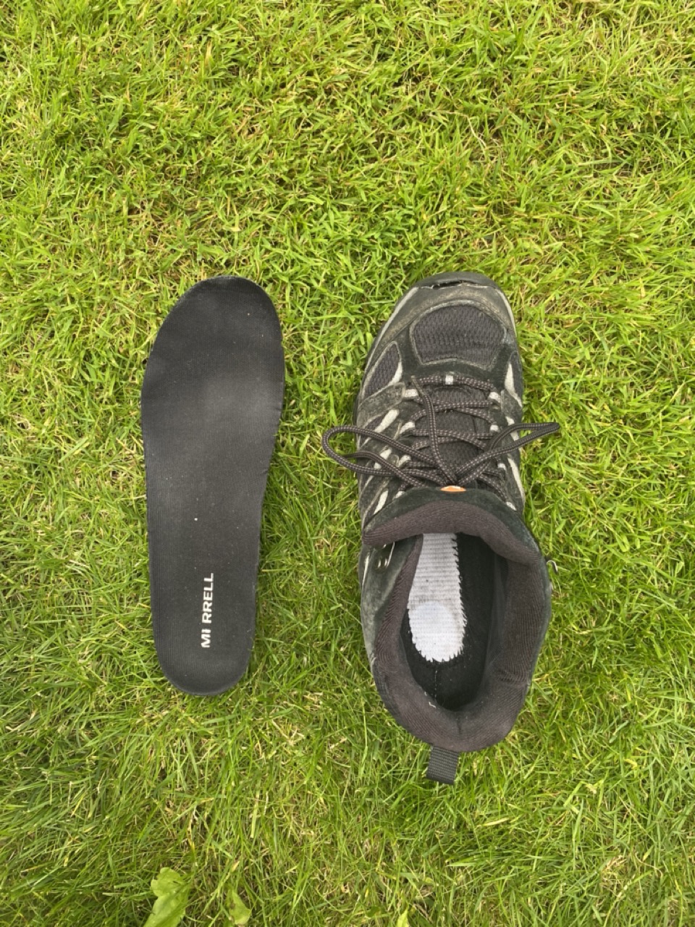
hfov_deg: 53.1
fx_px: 696
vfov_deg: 67.3
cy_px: 464
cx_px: 348
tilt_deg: -87.3
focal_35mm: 26
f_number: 1.8
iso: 100
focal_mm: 4.25
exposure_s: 1/121
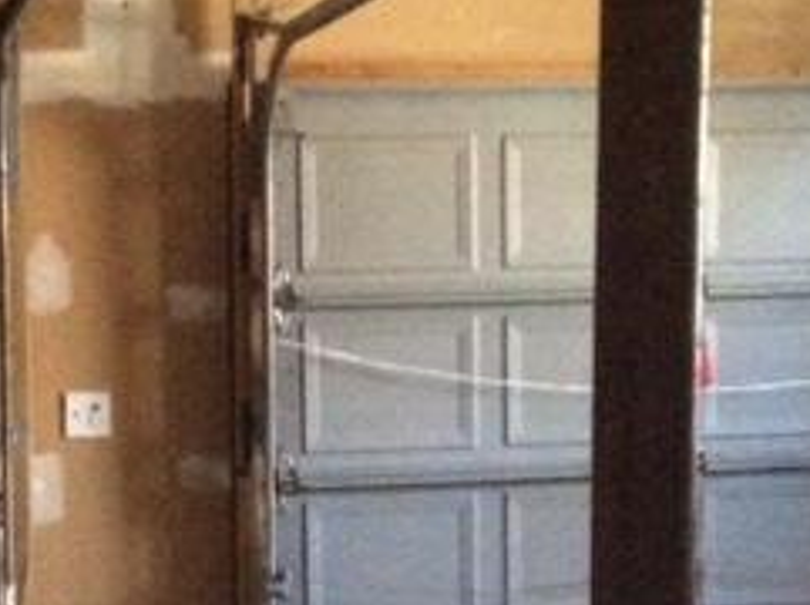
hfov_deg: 22.9
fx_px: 1986
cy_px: 474
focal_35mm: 85
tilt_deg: -5.6
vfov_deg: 17.2
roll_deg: -0.3
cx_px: 235
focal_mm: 3.3
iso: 640
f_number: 2.4
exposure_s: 1/15
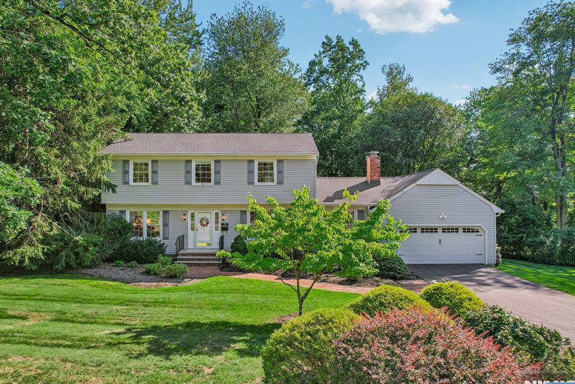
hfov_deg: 76.1
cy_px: 198
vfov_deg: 55.1
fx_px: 367
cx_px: 280
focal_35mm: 23
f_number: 2.8
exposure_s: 1/1000
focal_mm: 8.4
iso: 100
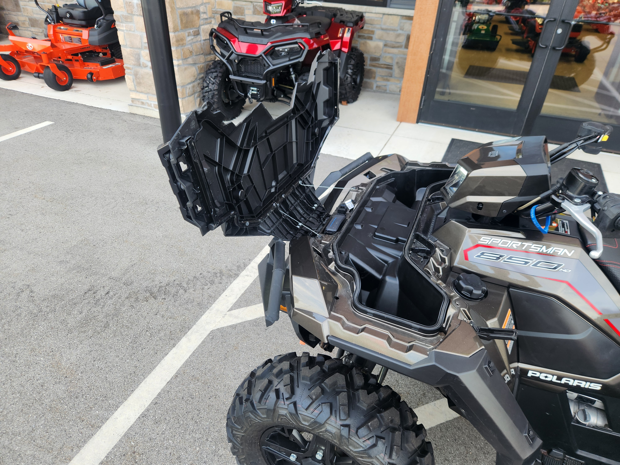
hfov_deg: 73.9
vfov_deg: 58.9
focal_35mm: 23
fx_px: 412
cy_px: 232
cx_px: 310
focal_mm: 5.4
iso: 40
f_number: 1.8
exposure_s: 1/180
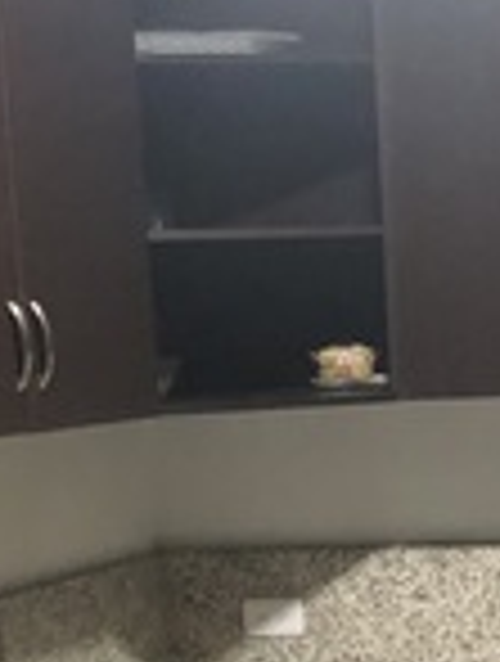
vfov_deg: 16.6
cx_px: 387
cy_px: 779
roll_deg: +4.2
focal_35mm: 114
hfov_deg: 13.0
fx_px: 2186
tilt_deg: -12.2
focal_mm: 3.99
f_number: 1.8
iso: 100
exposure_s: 1/6
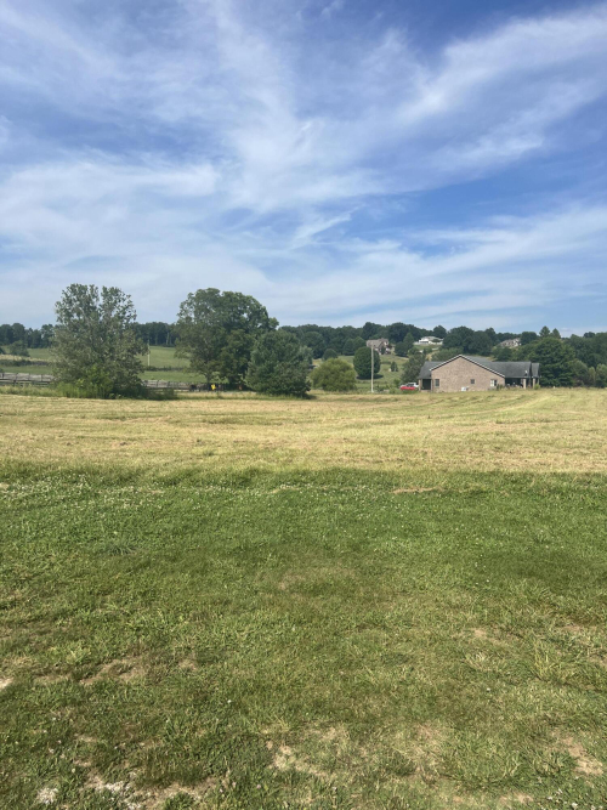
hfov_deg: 53.0
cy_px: 405
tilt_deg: -3.7
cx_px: 304
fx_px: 608
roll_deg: -0.5
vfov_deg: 67.3
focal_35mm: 26
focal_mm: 5.7
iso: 50
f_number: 1.5
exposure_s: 1/5882
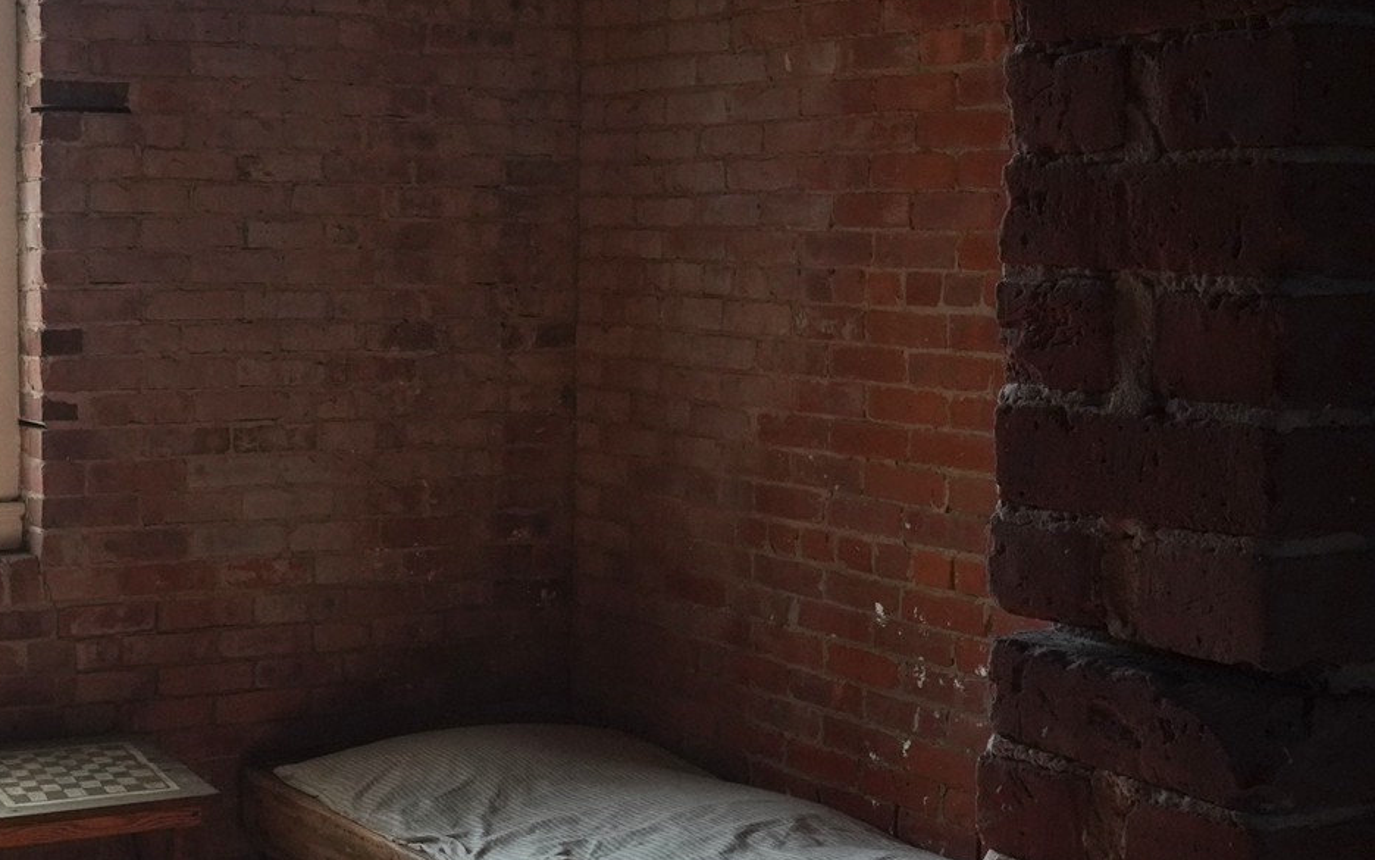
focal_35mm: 61
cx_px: 237
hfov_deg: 32.4
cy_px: 445
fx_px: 2286
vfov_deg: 21.3
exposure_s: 1/80
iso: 4000
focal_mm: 28
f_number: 20
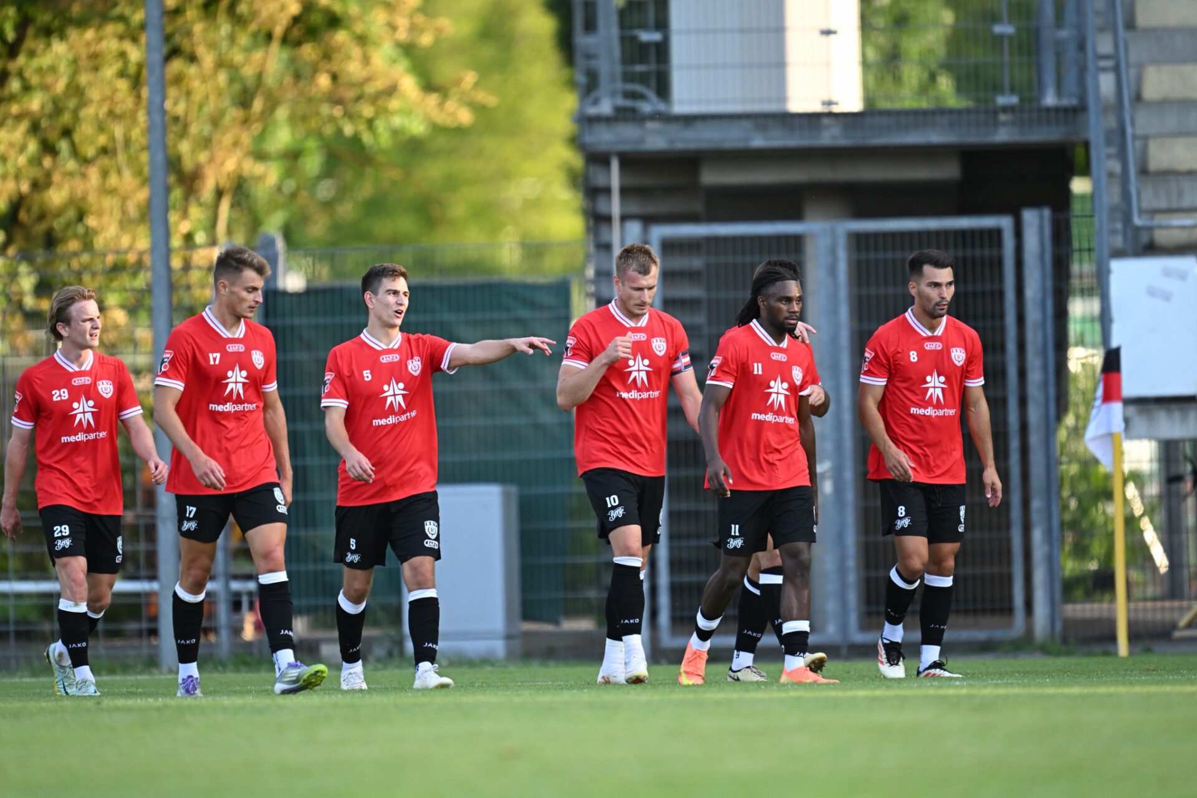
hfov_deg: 3.7
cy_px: 399
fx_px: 18619
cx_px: 598
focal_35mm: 560
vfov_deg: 2.5
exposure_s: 1/1600
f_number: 4
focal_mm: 560
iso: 2000
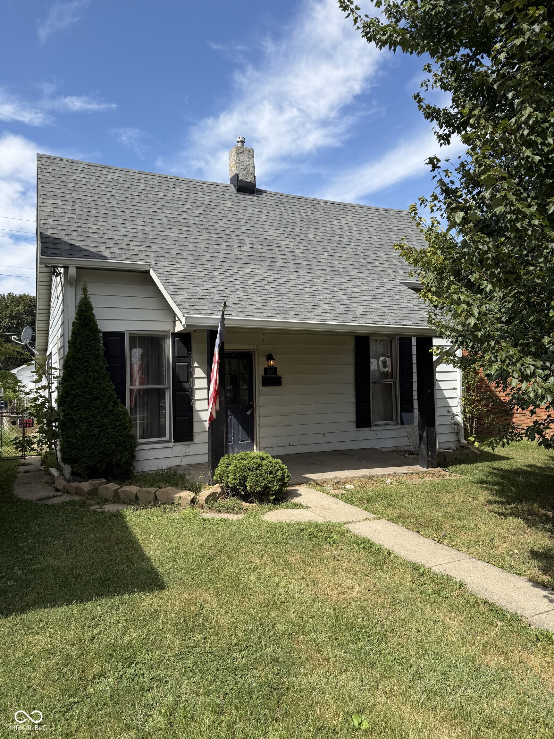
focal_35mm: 24
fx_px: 512
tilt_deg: +1.0
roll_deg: +0.0
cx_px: 277
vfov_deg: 71.6
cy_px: 370
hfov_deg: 56.8
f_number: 1.78
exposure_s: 1/3584
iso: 80
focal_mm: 6.76
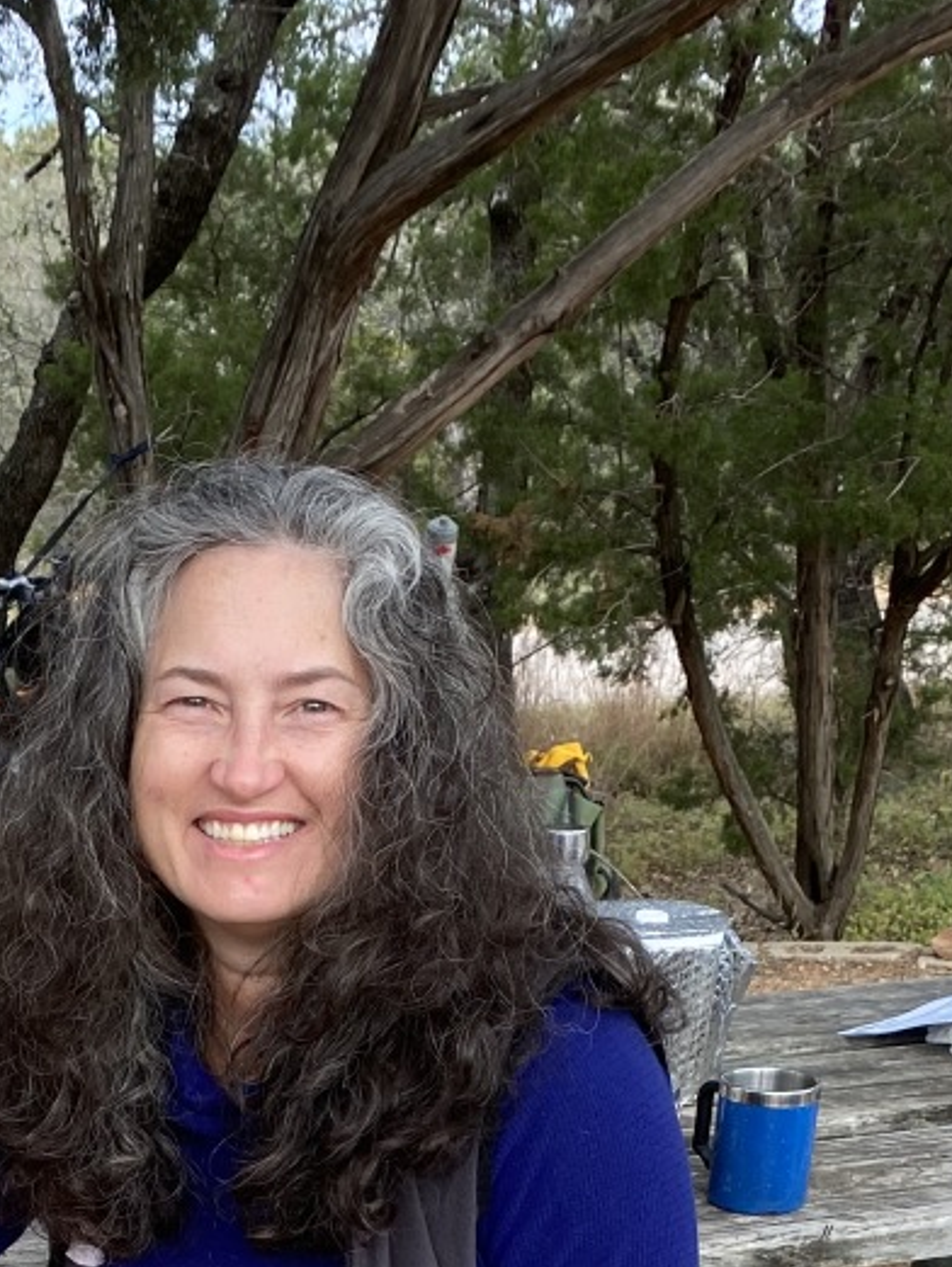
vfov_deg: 24.8
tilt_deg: -25.6
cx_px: 126
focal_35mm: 68
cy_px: 1644
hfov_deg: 21.2
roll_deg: +0.5
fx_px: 2491
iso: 32
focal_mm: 4.25
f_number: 1.8
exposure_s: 1/347
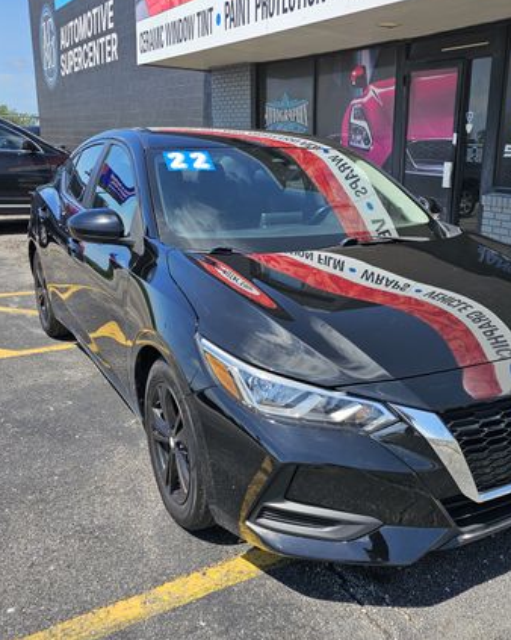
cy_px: 316
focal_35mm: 34
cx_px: 357
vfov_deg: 52.9
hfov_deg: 42.5
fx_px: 643
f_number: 1.7
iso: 10
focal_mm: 6.3
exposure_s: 1/626
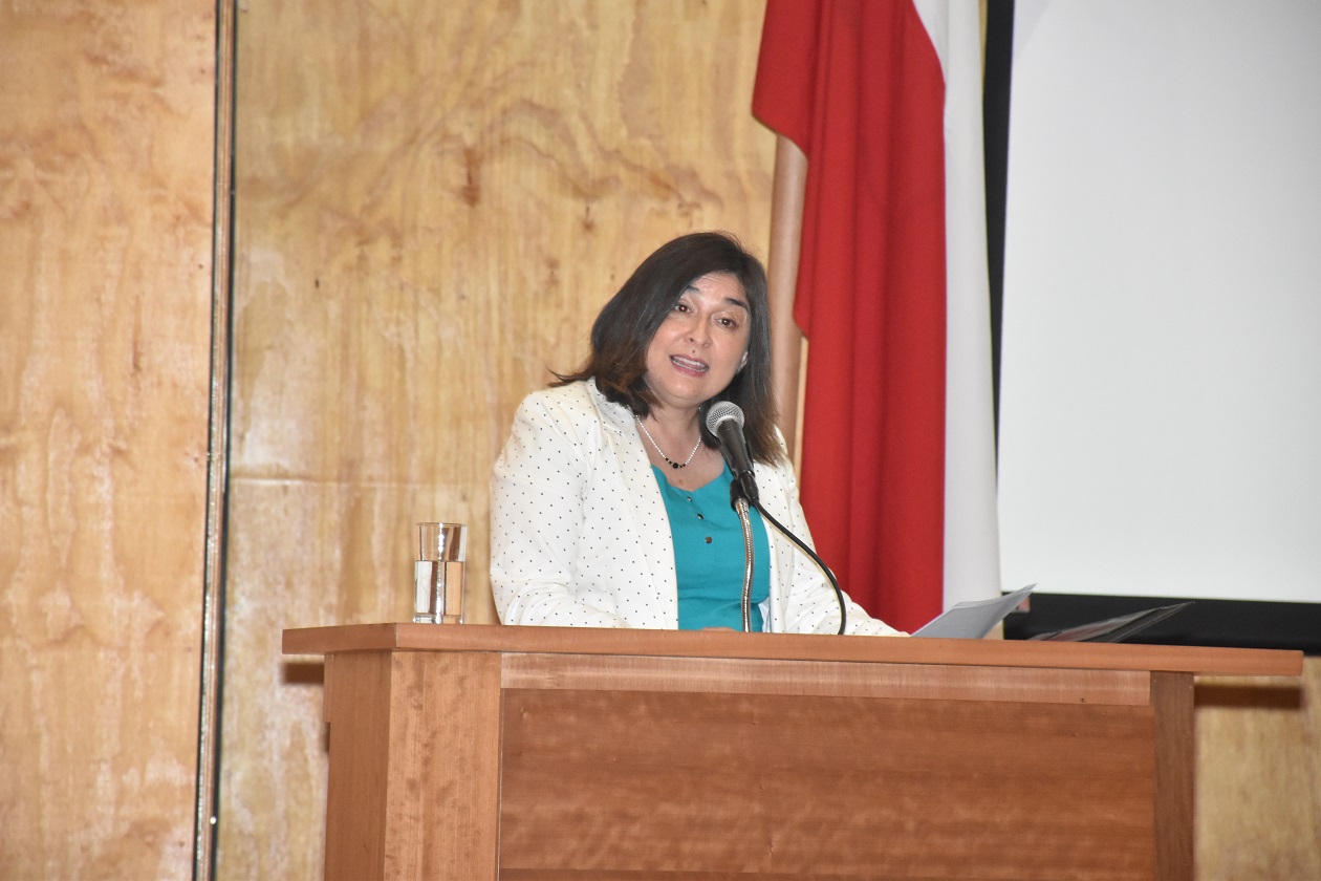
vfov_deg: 6.5
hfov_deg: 9.8
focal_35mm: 210
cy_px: 440
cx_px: 660
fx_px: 7705
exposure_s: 1/200
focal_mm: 140
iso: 3200
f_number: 5.6
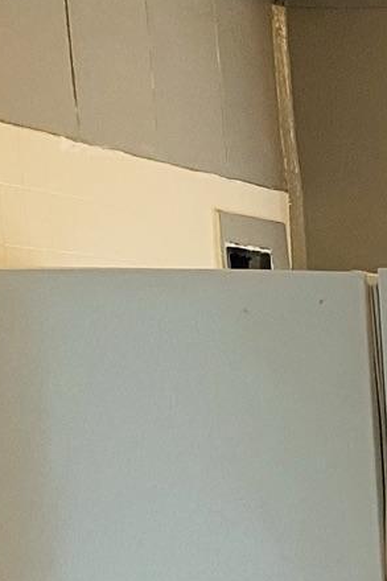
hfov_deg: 9.4
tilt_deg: -11.8
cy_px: 817
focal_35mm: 126
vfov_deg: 15.3
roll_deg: -0.3
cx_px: 1003
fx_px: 2033
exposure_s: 1/60
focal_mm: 4.25
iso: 125
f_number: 1.8
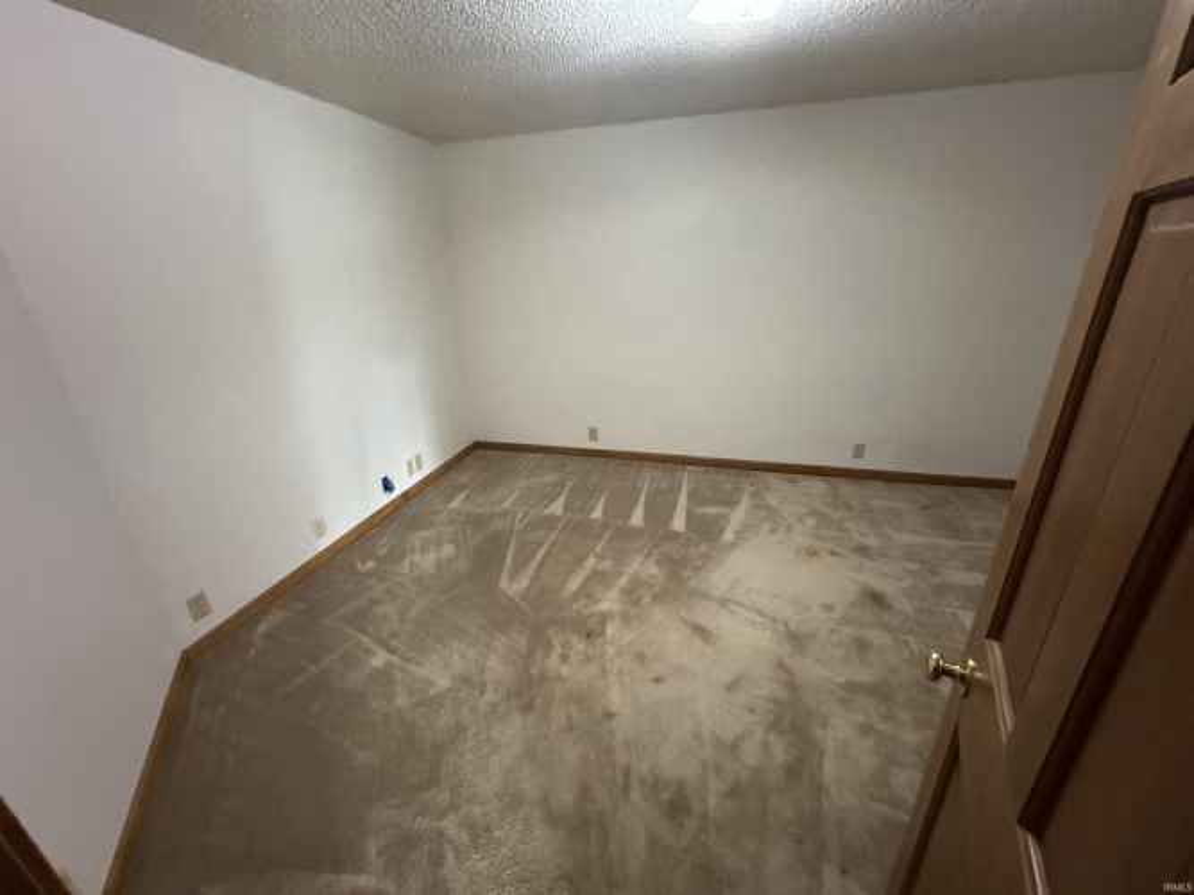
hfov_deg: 102.1
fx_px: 483
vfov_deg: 85.7
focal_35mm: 14
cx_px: 597
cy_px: 448
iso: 1000
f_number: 2.2
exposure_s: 1/60
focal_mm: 2.22
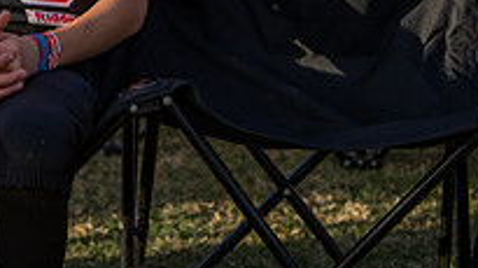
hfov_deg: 10.2
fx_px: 2635
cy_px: -113
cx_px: -119
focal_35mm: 208
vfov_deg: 5.8
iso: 125
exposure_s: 1/1250
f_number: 2.8
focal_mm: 70
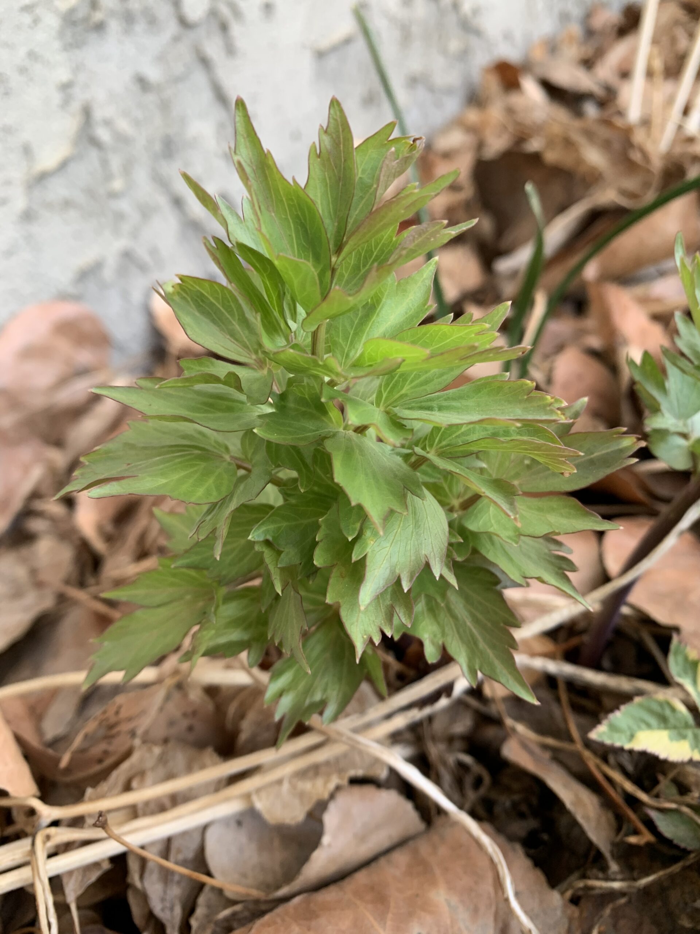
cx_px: 350
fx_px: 701
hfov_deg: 53.1
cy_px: 467
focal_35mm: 26
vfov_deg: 67.3
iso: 64
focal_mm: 4.25
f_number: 1.8
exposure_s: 1/121
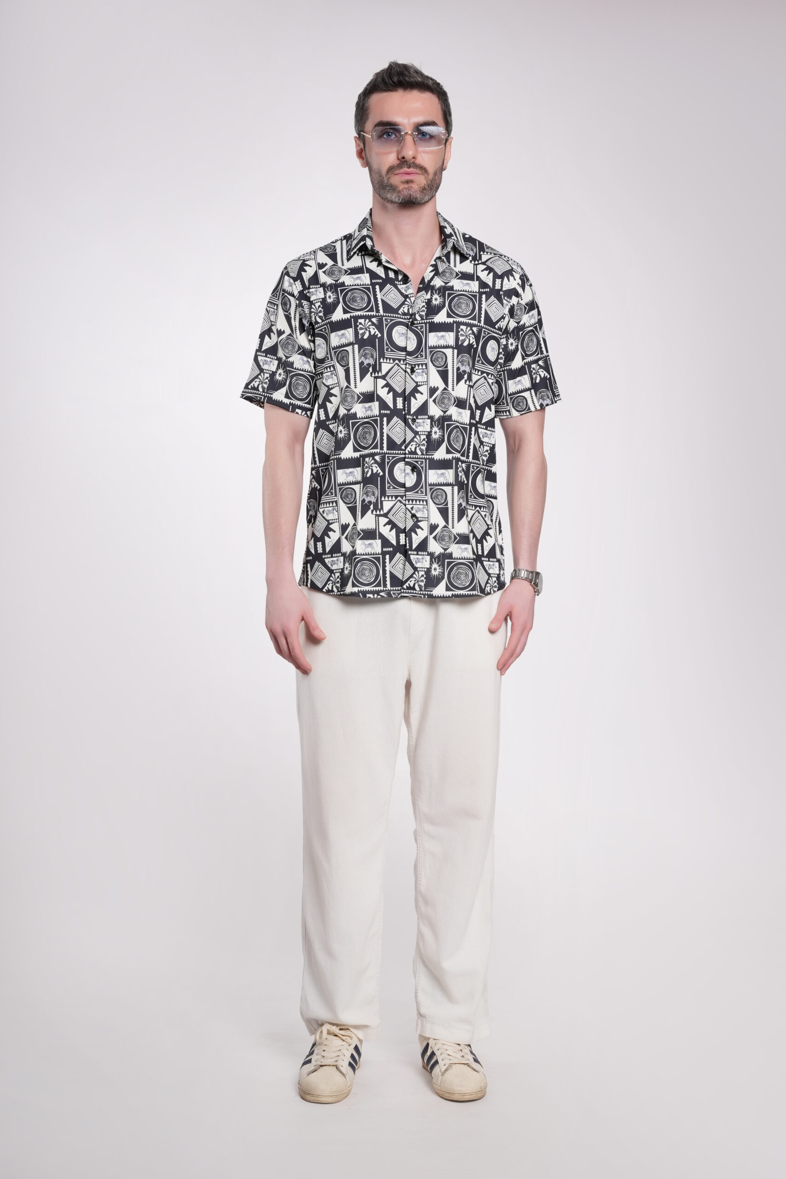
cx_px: 393
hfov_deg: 28.0
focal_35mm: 48
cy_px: 590
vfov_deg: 41.0
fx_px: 1578
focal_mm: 48.2
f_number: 8
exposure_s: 1/160
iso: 200
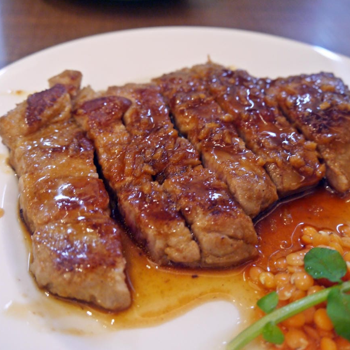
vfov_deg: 48.4
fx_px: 389
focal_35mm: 34
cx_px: 184
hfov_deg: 48.4
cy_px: 171
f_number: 3.5
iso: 640
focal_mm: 14
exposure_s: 1/60
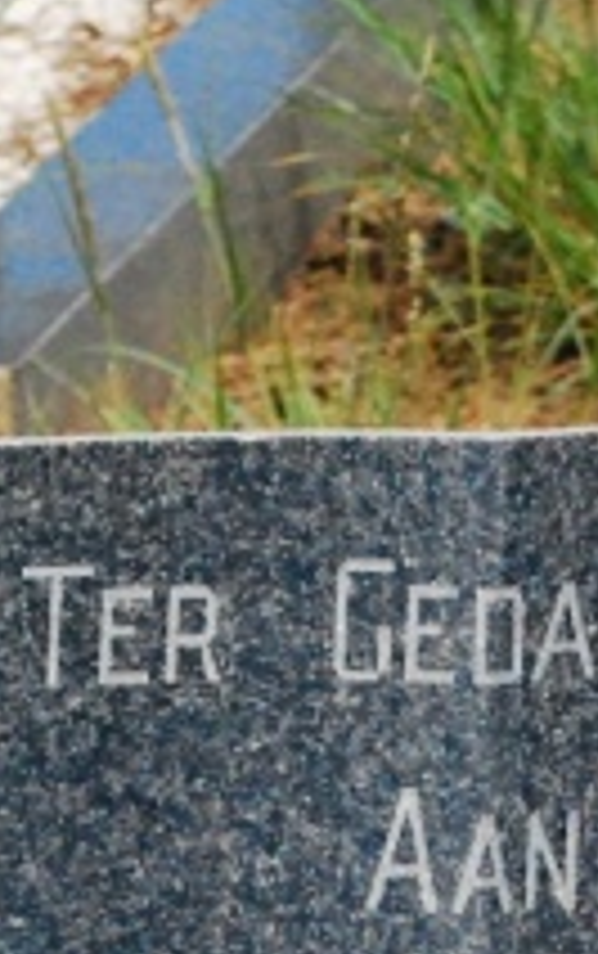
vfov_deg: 5.1
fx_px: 10570
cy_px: 1451
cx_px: 355
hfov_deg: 3.2
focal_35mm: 406
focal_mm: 55
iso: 1600
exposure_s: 1/3200
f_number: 5.6
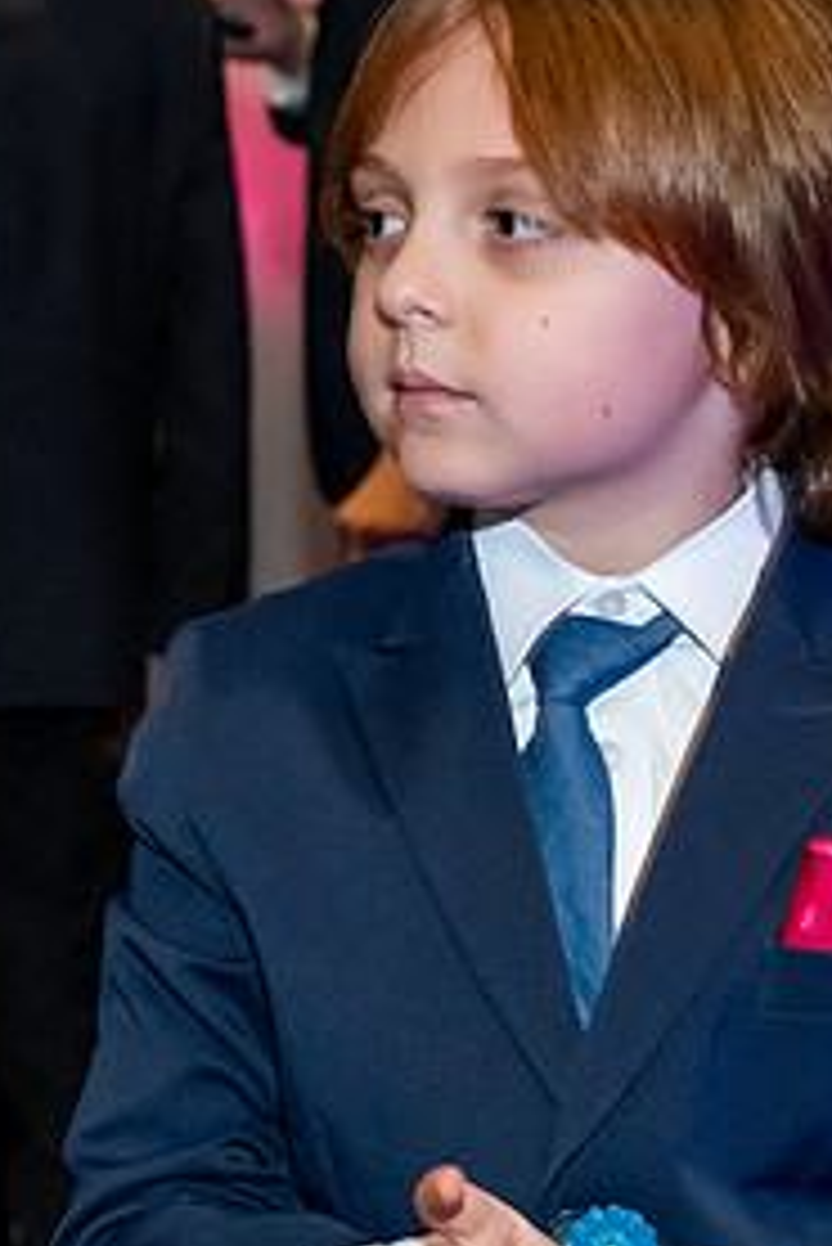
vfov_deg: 14.3
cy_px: 793
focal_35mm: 143
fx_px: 4951
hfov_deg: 9.5
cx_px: 30
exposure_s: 1/60
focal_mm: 33.2
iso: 4000
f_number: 4
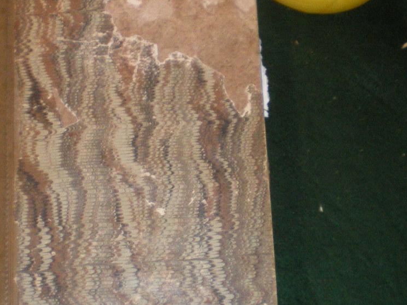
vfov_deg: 18.0
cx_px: 201
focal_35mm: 82
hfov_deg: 23.8
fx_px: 964
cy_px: 135
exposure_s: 1/50
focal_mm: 6.3
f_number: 3.1
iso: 320
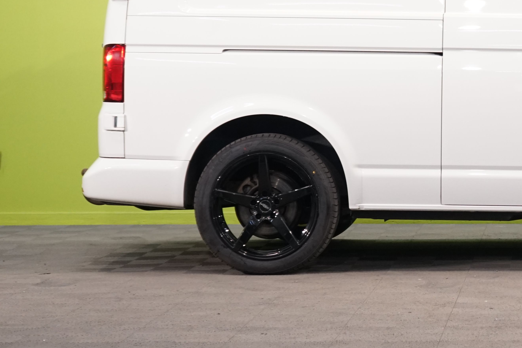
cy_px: 77
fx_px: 2015
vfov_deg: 9.8
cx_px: 588
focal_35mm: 139
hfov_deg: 14.4
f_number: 5.6
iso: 1600
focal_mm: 61
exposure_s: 1/125
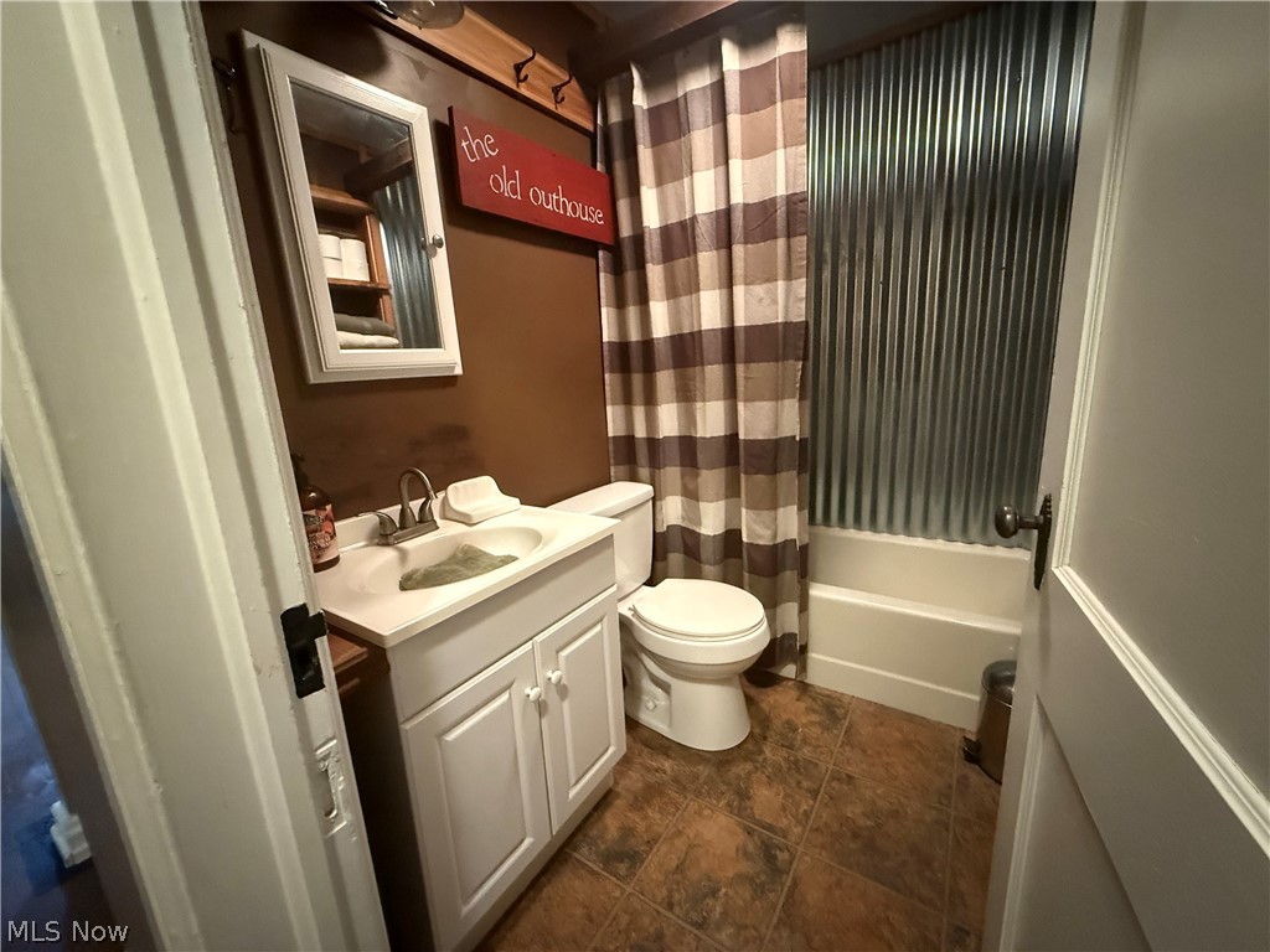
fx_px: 514
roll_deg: +3.4
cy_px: 476
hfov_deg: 102.1
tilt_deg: -11.9
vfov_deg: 85.7
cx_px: 635
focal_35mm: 14
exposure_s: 1/40
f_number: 2.2
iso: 1250
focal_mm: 2.22
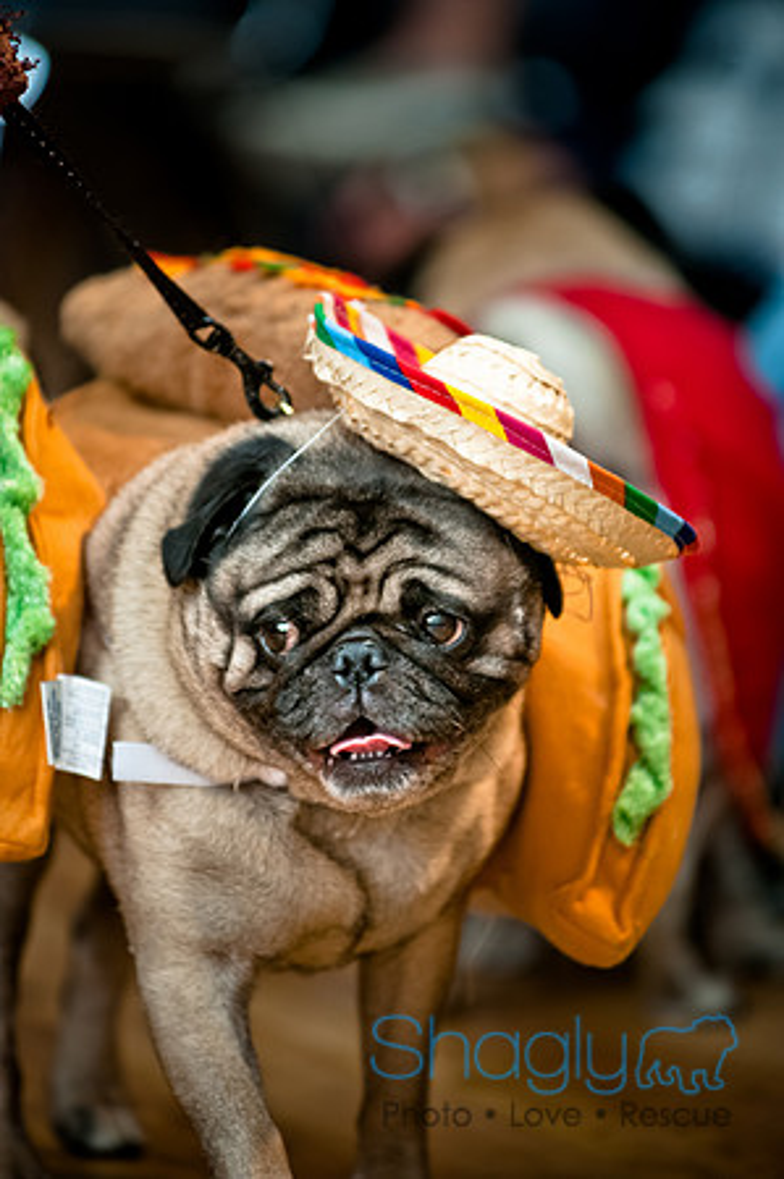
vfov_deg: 6.9
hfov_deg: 4.6
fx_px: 9822
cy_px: 590
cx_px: 392
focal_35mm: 300
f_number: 2.8
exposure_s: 1/200
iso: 200
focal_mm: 200
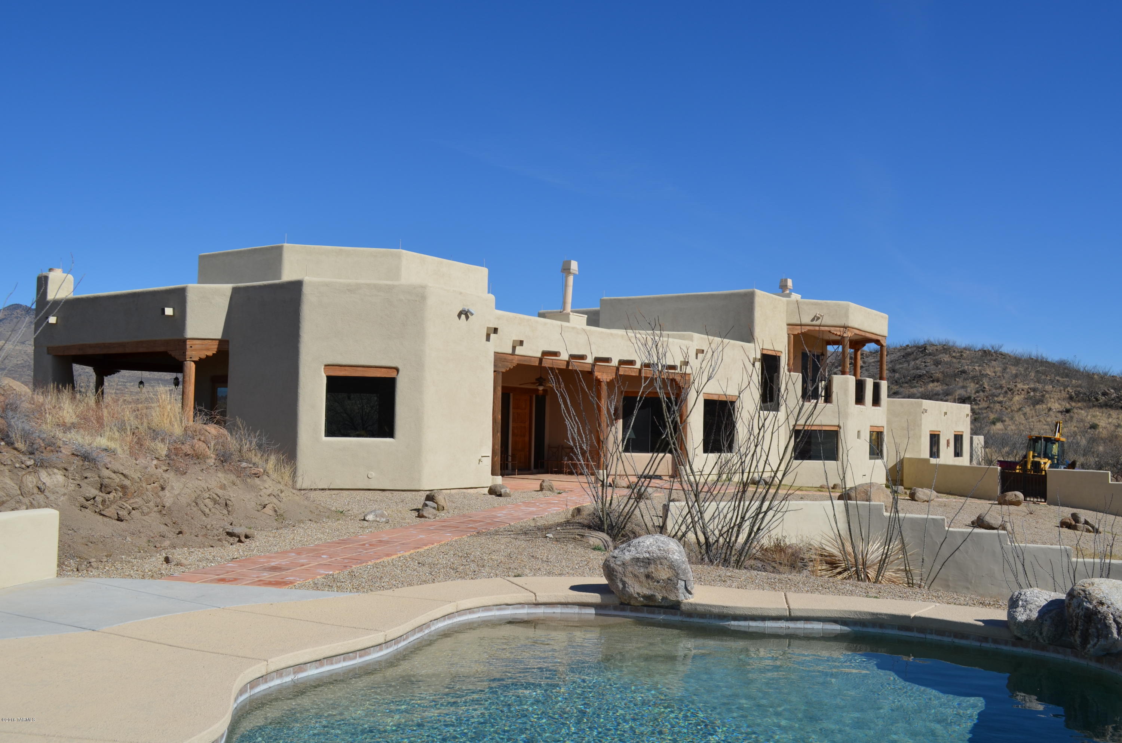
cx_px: 561
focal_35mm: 33
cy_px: 372
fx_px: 1026
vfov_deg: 39.8
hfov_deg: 57.3
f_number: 9
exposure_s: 1/400
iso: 100
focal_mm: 22
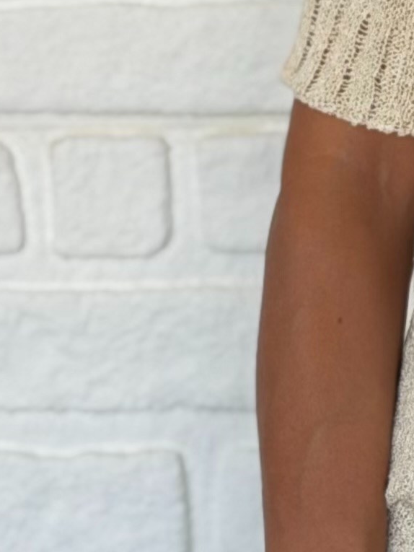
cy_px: -83
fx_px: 4033
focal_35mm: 253
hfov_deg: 5.7
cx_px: 862
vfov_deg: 7.8
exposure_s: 1/196
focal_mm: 6.76
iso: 50
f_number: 1.78
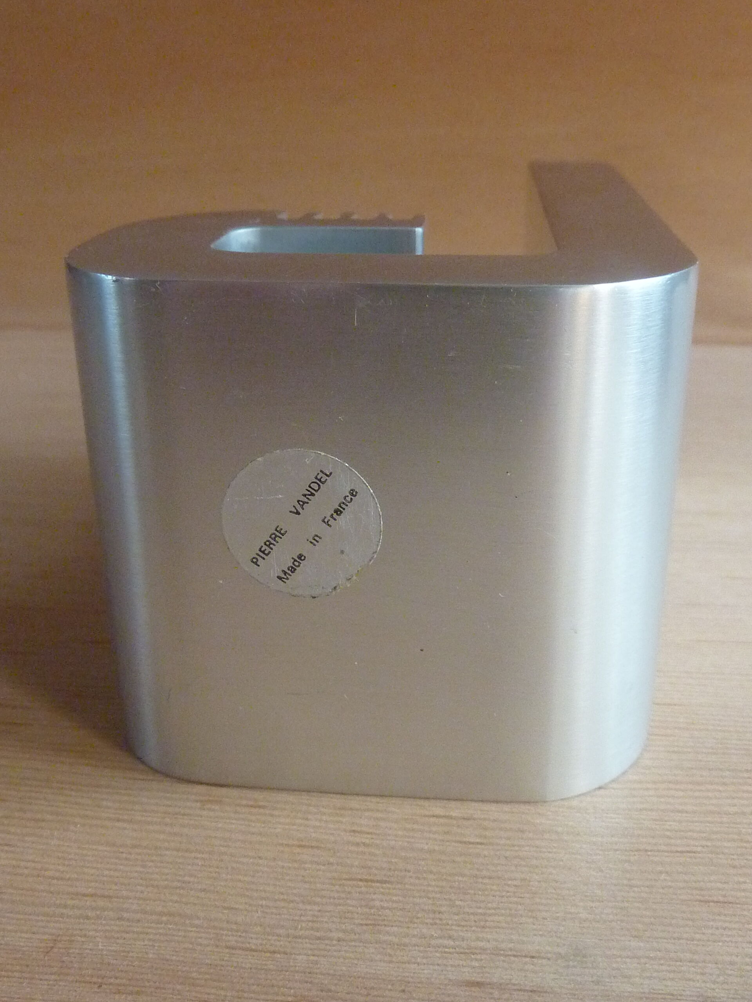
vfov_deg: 51.4
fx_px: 1043
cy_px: 501
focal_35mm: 36
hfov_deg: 39.7
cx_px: 376
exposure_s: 1/100
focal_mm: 4.1
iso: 400
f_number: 3.3
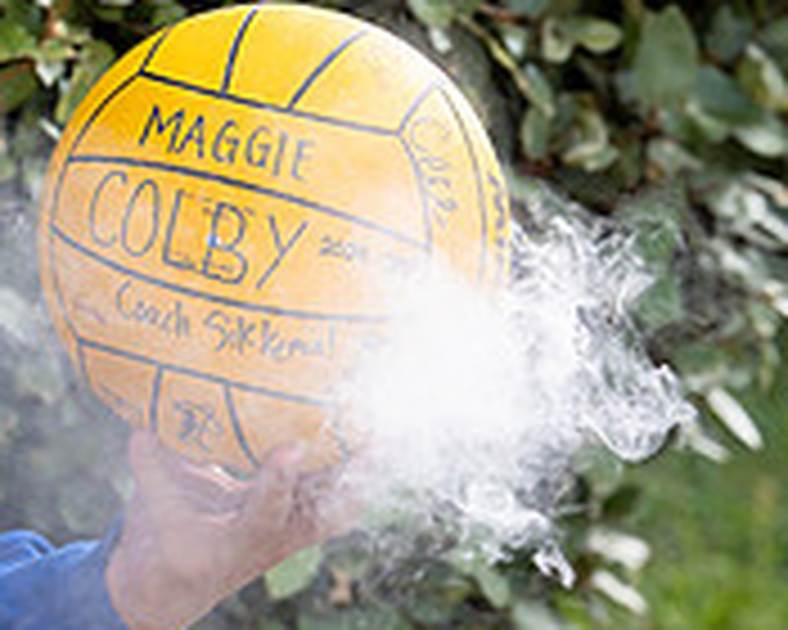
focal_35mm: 344
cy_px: 36
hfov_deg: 5.6
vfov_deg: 4.5
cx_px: -394
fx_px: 8023
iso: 100
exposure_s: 1/200
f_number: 4.5
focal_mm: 95
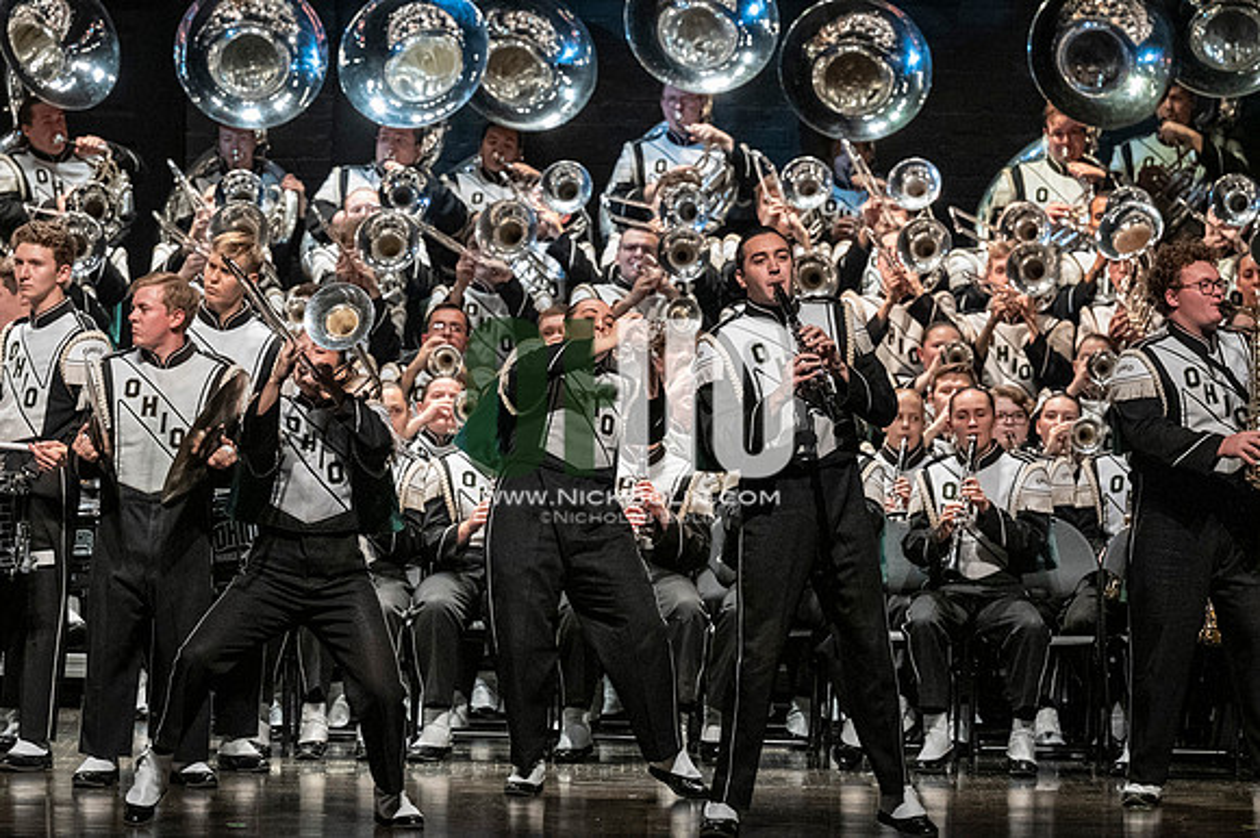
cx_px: 630
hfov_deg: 8.9
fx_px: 8115
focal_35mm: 232
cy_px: 419
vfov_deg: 5.9
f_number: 4
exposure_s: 1/500
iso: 4000
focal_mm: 155
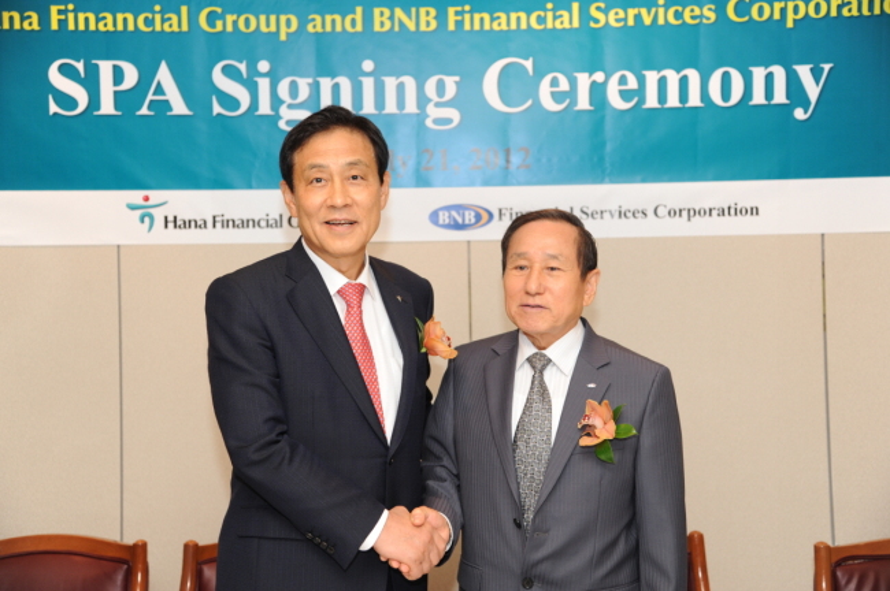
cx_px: 445
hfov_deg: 39.6
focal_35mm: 50
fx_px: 1235
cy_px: 296
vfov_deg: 26.9
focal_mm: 50
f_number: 4
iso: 800
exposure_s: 1/60
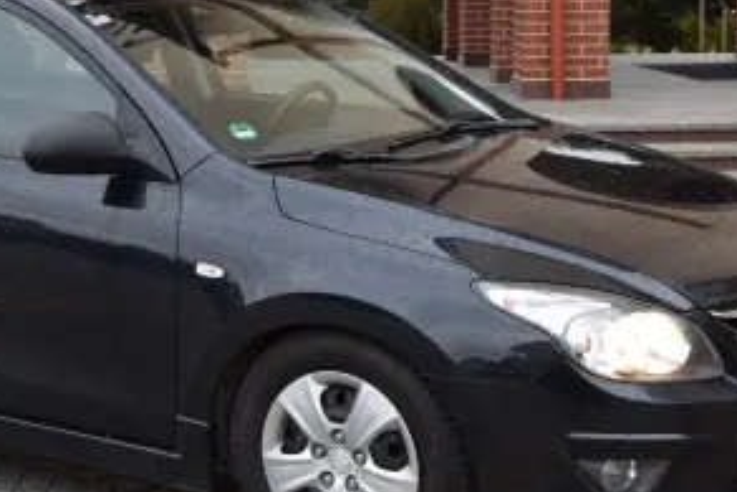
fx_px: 1681
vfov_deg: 16.6
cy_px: 165
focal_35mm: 82
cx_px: 227
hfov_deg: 24.6
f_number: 5.6
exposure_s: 1/125
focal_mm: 25
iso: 400
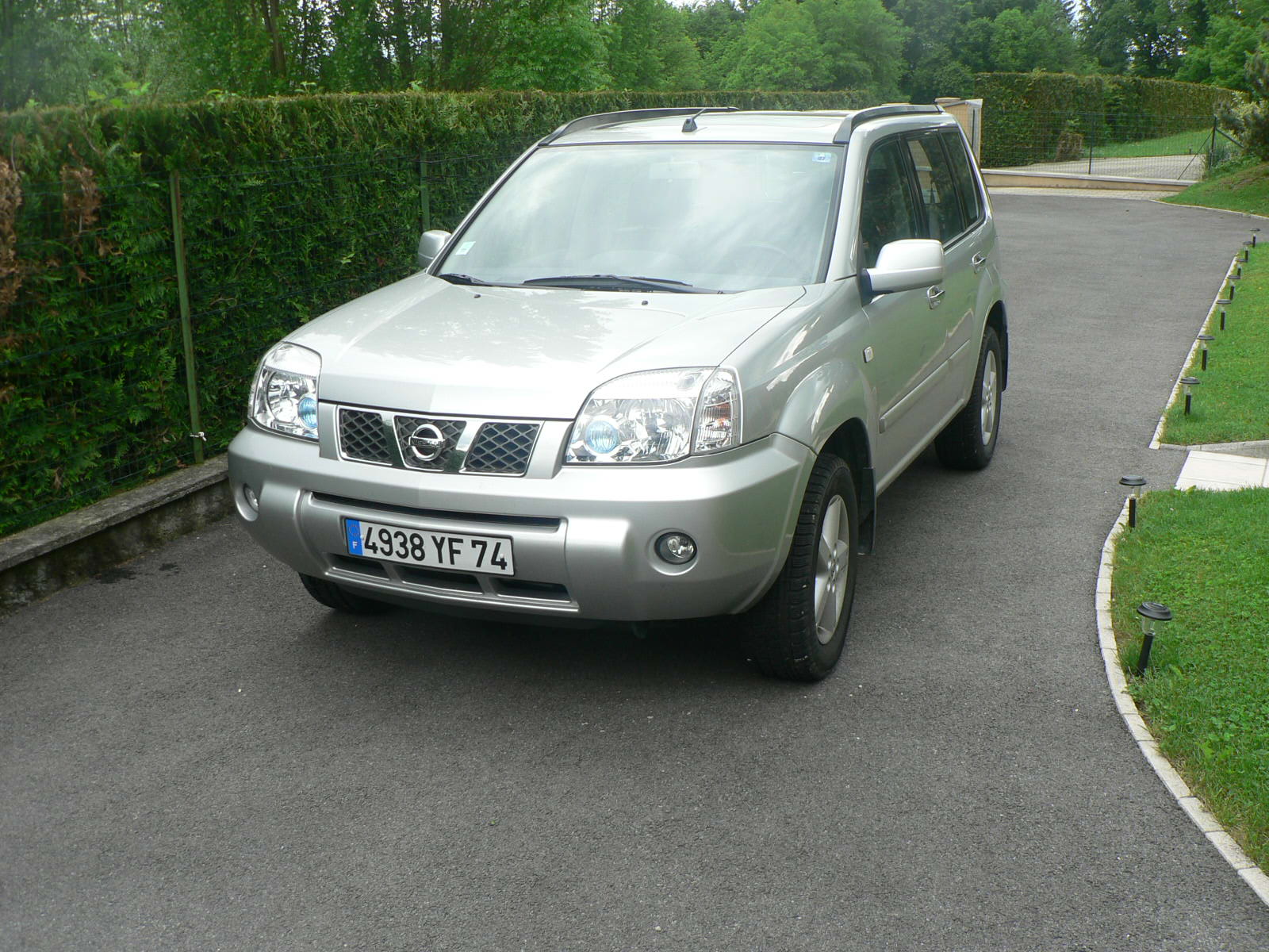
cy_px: 476
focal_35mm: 36
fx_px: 1320
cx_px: 634
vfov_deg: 39.7
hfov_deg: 51.4
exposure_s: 1/100
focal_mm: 6
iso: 80
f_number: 4
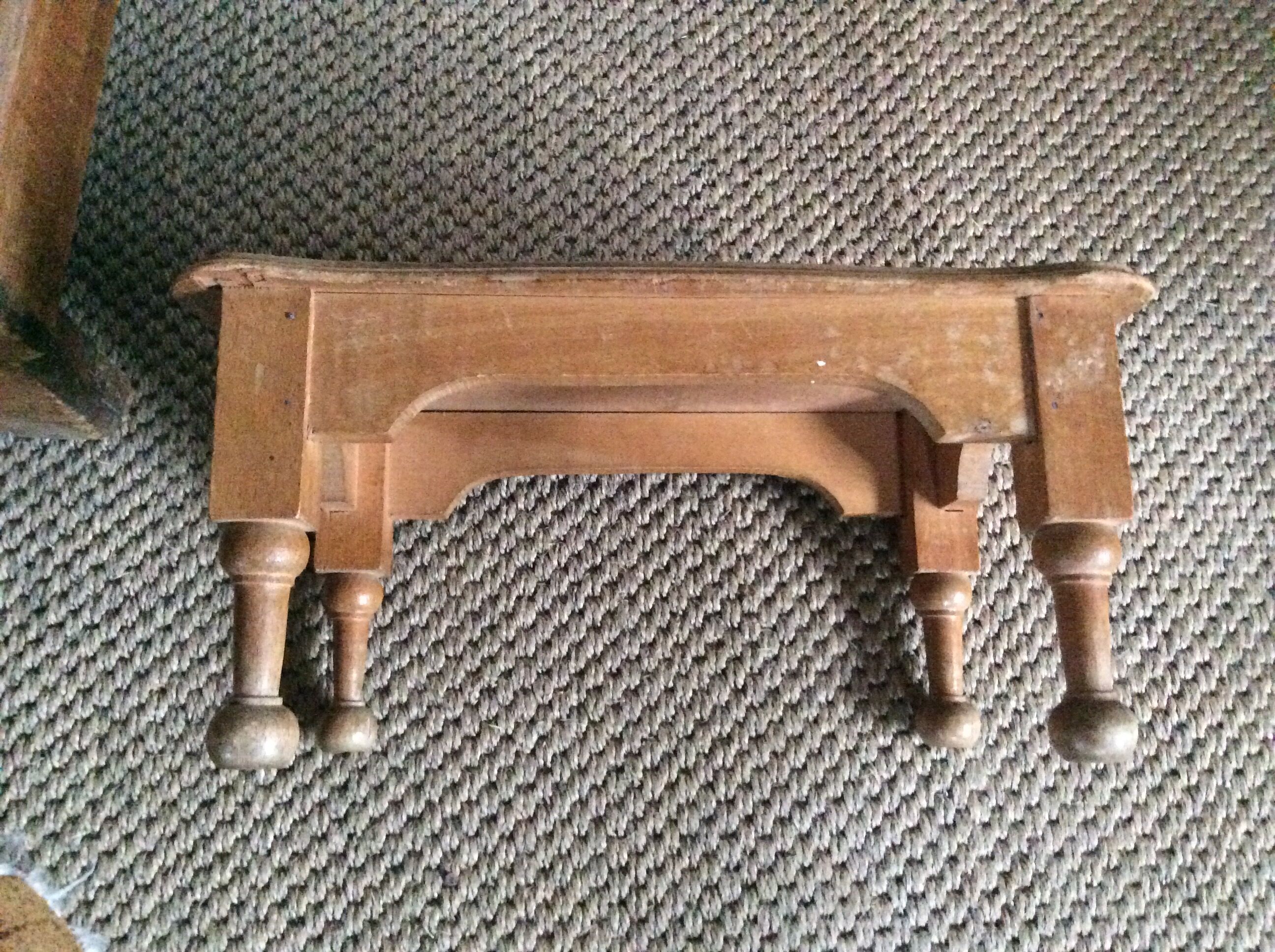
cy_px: 476
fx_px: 1177
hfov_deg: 56.9
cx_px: 638
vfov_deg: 44.1
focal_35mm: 32
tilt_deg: -72.7
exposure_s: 1/17
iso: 800
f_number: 2.4
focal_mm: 3.3
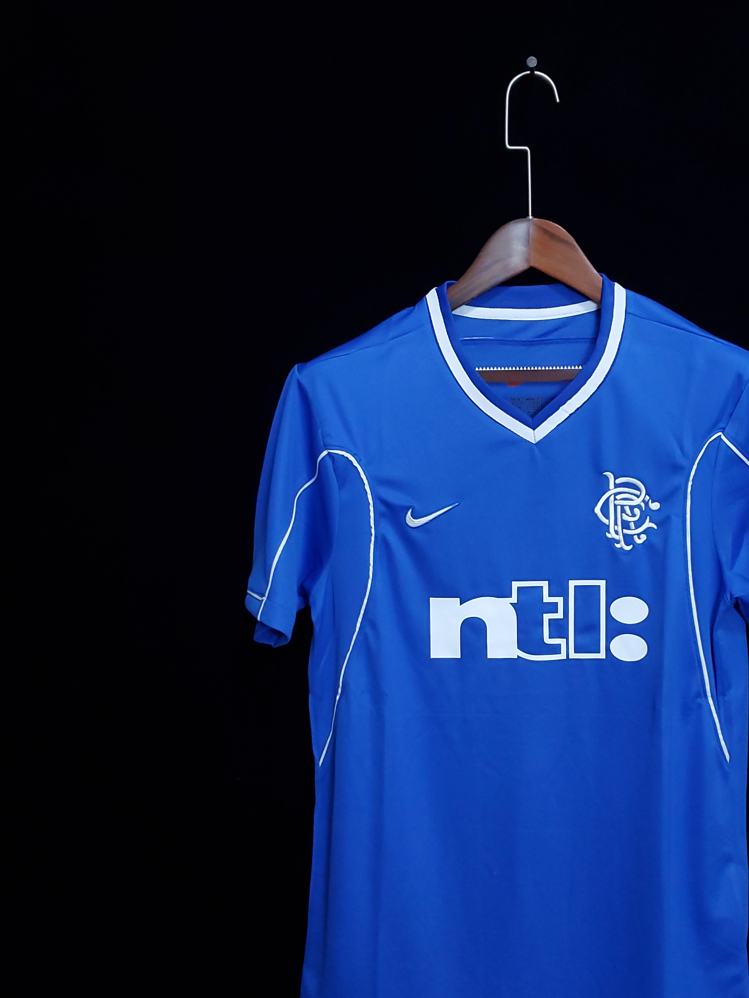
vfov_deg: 46.6
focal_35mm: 40
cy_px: 590
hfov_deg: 35.4
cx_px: 526
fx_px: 1154
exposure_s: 1/30
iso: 200
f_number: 1.5
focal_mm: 4.3
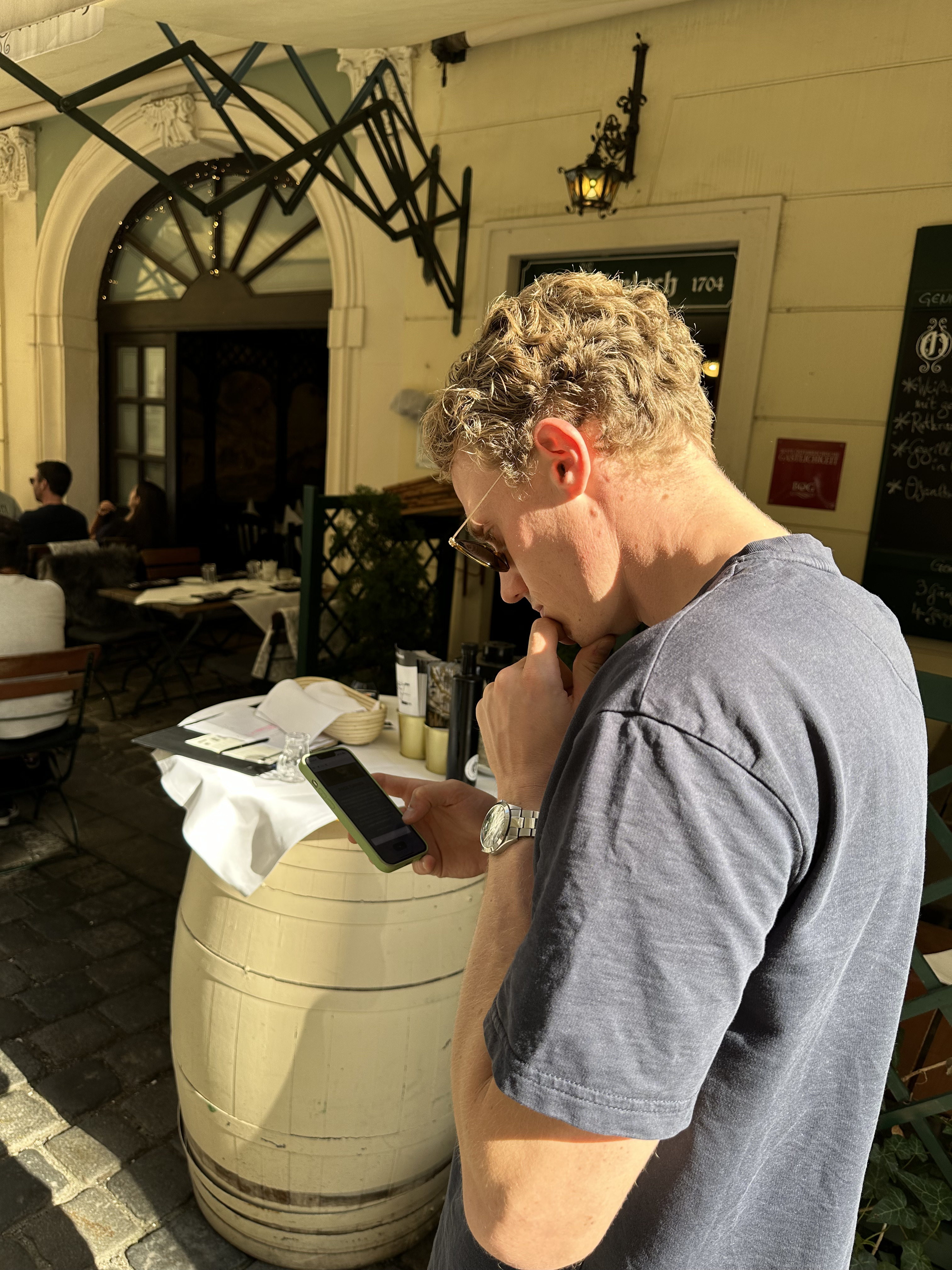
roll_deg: -5.1
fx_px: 880
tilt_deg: -11.4
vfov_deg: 71.6
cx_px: 476
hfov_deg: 56.8
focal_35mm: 24
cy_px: 635
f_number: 1.78
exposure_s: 1/630
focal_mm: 6.86
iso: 80
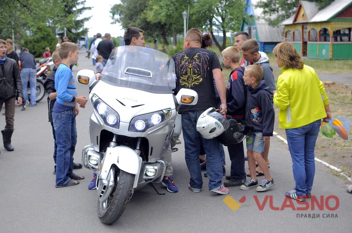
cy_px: 116
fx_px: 512
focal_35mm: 52
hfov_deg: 37.9
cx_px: 176
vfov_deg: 25.7
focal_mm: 35
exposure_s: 1/500
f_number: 3.5
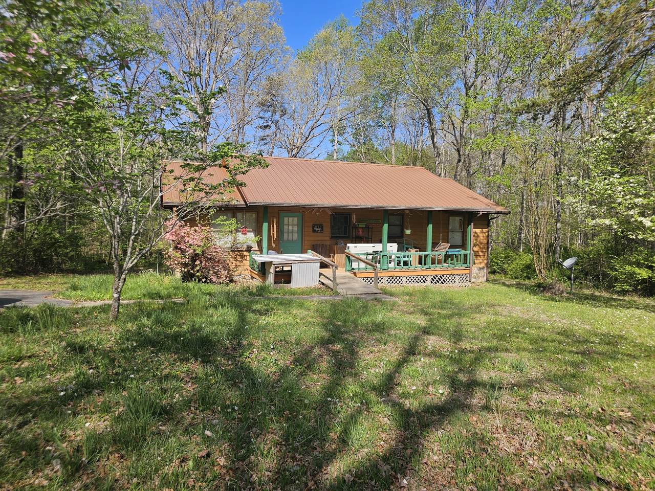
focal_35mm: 23
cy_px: 246
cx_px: 328
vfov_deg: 58.9
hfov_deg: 73.9
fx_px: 435
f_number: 1.7
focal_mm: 6.3
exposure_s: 1/523
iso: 10
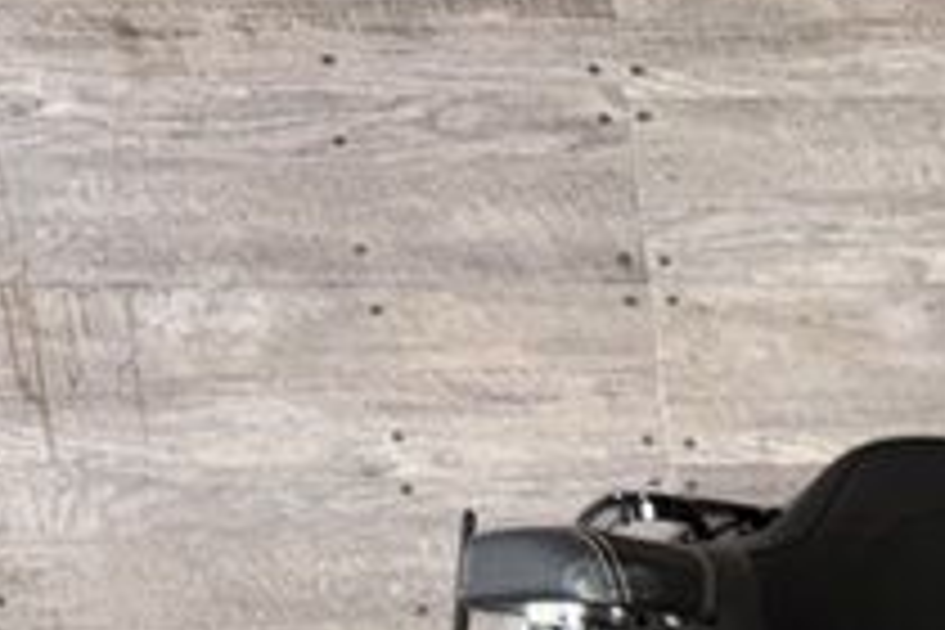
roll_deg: +0.3
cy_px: 1660
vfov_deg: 9.6
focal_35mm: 122
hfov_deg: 13.6
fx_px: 3202
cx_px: 2052
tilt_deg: -17.6
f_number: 1.78
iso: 64
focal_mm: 6.76
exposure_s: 1/22
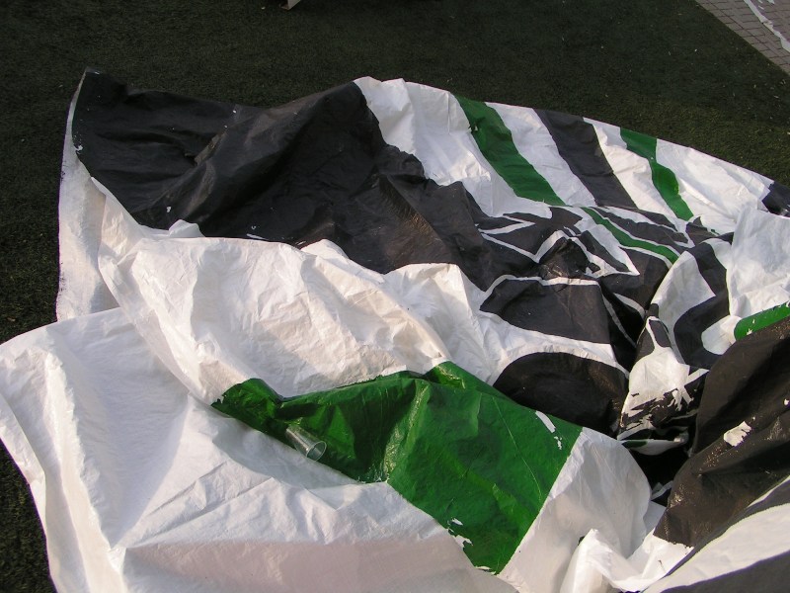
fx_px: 867
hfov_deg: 49.0
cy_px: 296
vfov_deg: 37.7
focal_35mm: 38
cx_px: 395
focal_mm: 5.8
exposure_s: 1/200
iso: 50
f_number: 5
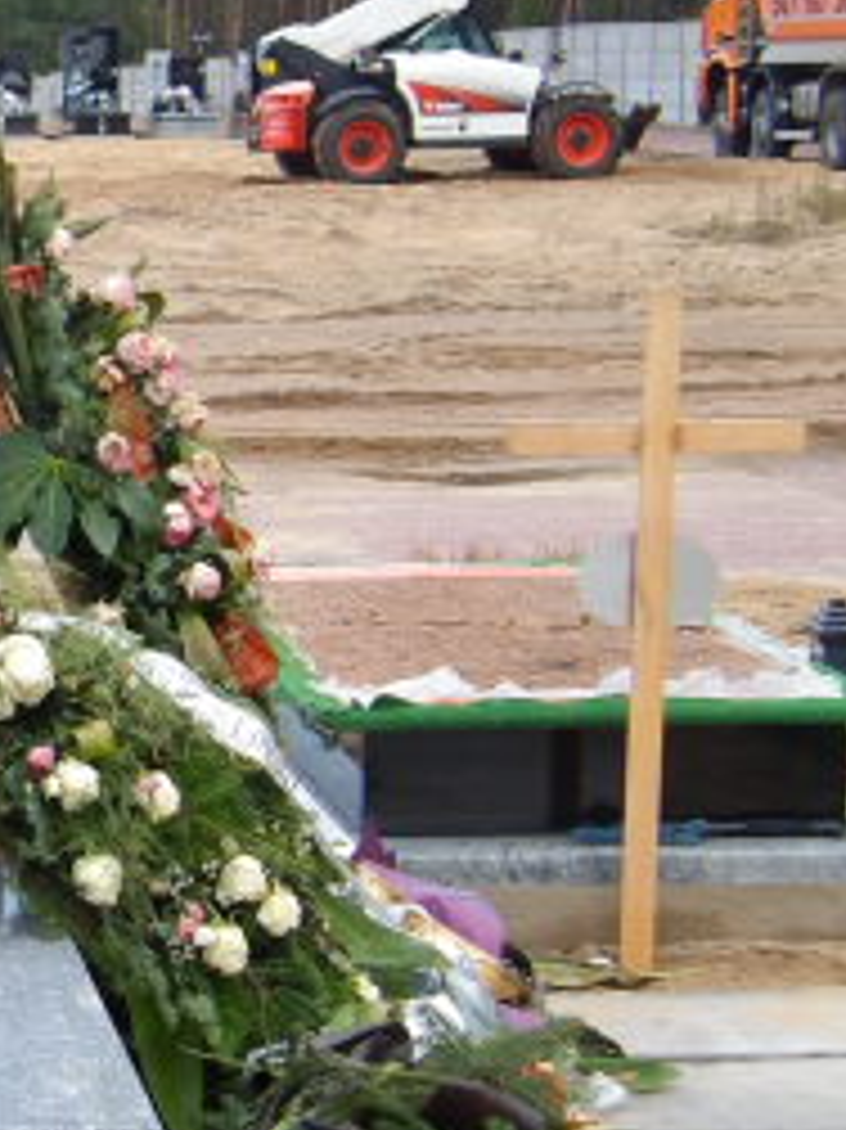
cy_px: 734
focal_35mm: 107
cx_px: -297
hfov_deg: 13.3
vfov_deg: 18.3
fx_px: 3490
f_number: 3.7
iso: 100
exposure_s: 1/121
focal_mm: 7.6
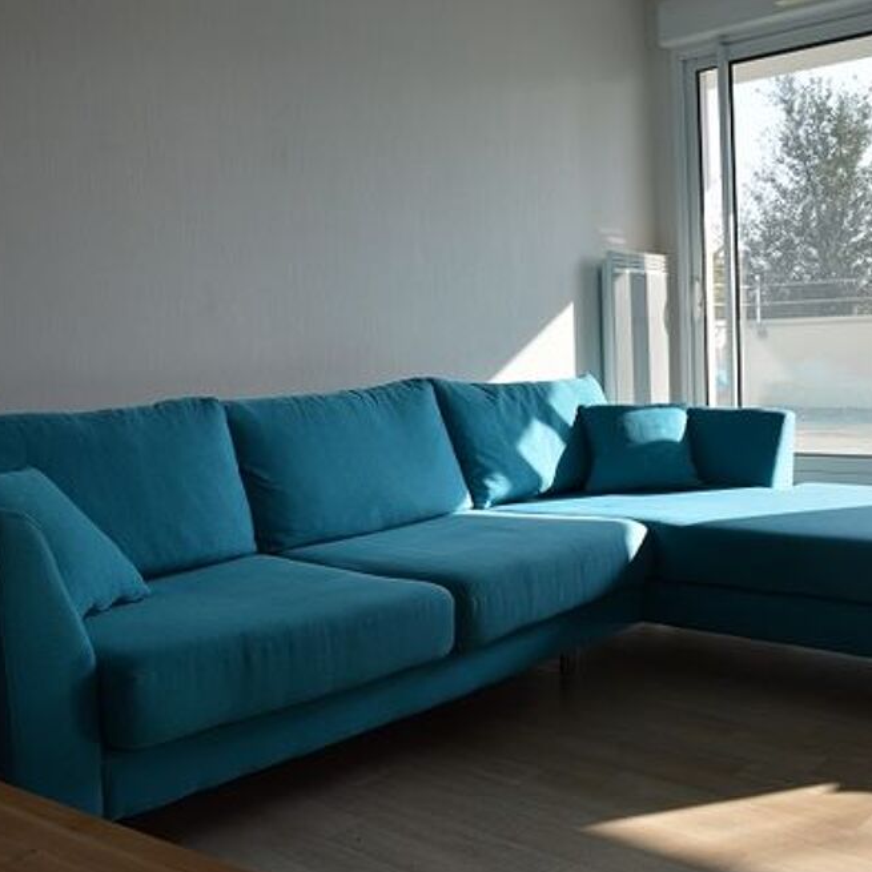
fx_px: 997
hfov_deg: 47.2
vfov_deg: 47.2
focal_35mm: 35
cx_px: 458
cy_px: 440
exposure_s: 1/125
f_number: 8
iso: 125
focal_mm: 18
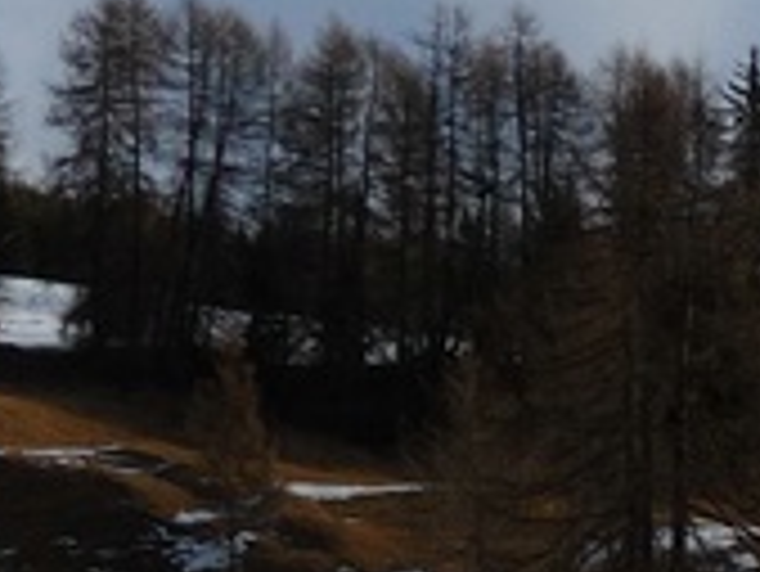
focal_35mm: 225
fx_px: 4943
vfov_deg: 6.5
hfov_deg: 8.2
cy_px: 833
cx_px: 1709
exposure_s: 1/1000
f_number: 3.9
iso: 100
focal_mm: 6.7
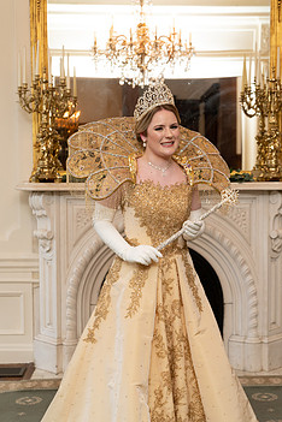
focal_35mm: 59
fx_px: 693
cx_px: 160
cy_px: 260
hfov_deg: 23.0
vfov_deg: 33.8
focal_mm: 46
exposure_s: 1/60
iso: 800
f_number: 4.5
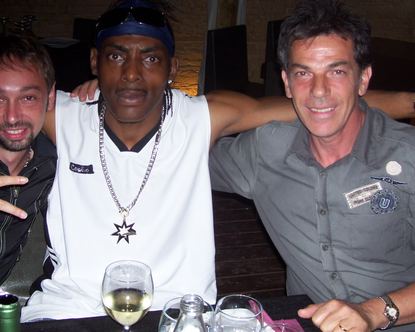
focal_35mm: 55
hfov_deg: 34.0
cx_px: 157
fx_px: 676
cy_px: 137
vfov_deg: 27.6
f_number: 2.7
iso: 80
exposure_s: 1/60
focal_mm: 6
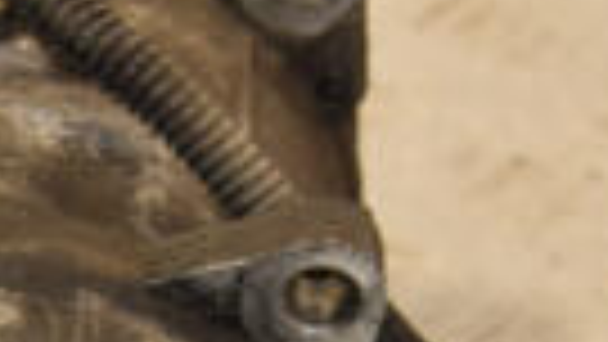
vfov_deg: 3.3
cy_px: 504
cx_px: 45
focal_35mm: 362
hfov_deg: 6.0
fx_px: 5837
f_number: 5.6
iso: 800
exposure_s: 1/200
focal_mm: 52
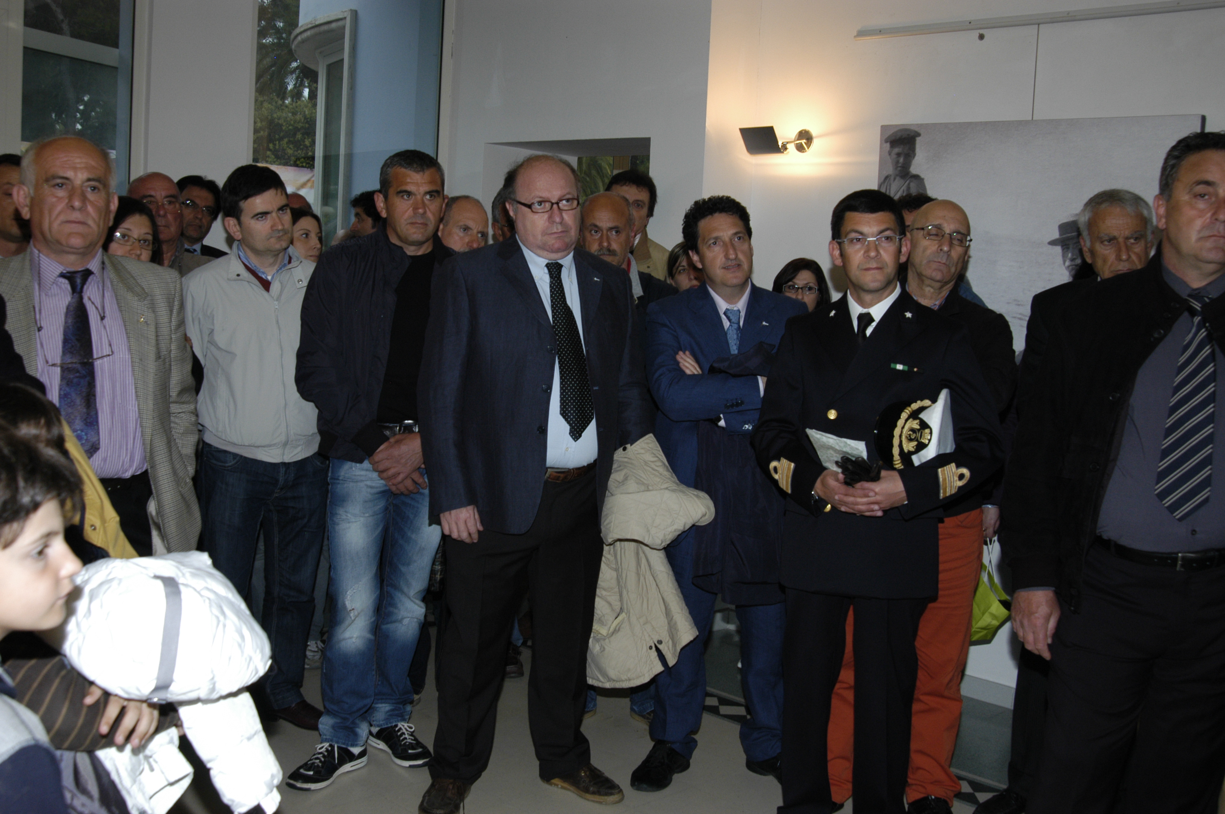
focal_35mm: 36
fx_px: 1224
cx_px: 612
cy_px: 407
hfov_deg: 53.2
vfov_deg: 36.8
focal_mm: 24
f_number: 5.6
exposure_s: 1/60
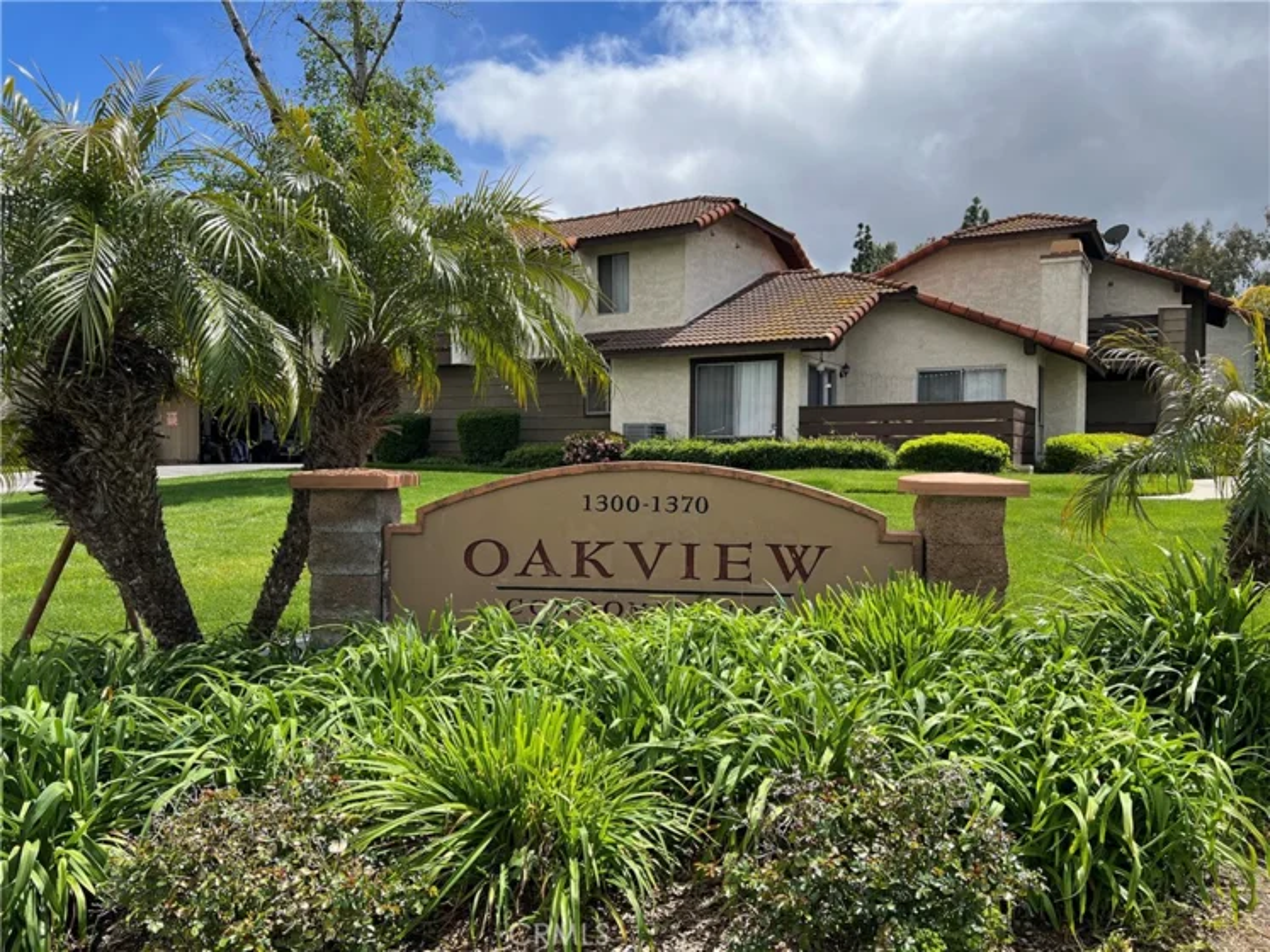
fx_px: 954
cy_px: 476
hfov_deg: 67.3
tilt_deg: -0.8
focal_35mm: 26
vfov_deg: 53.1
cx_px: 635
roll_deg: +0.0
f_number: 1.5
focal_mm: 5.7
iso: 50
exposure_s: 1/2915
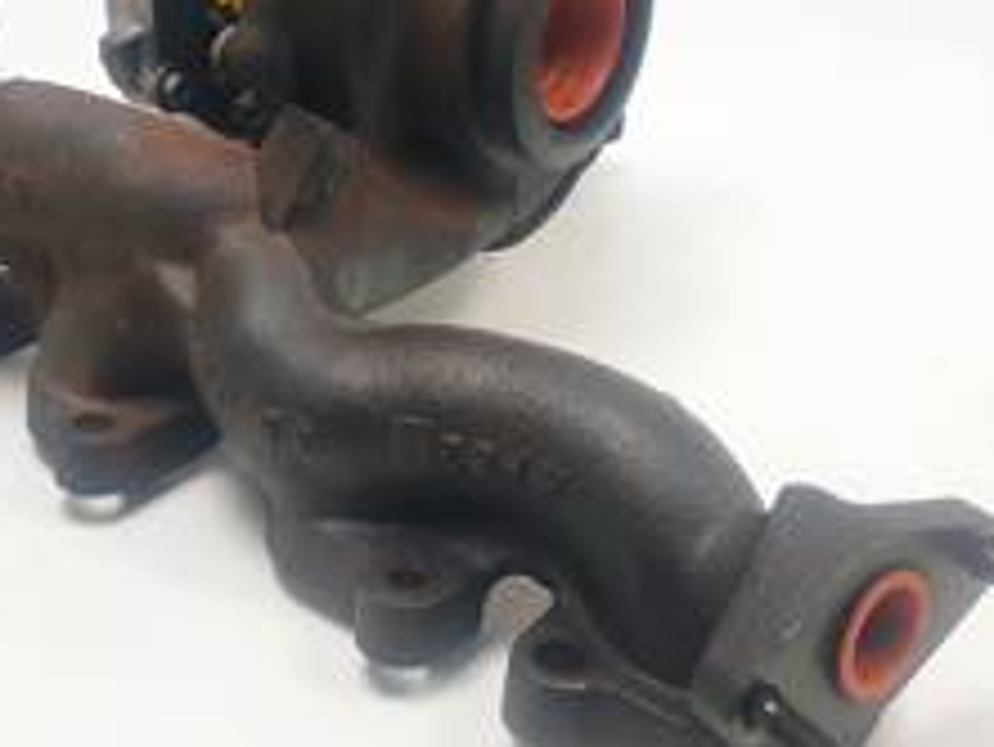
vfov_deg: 30.3
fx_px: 1350
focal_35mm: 47
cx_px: 369
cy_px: 166
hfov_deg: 40.1
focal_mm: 4.3
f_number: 2.4
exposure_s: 1/253
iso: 50
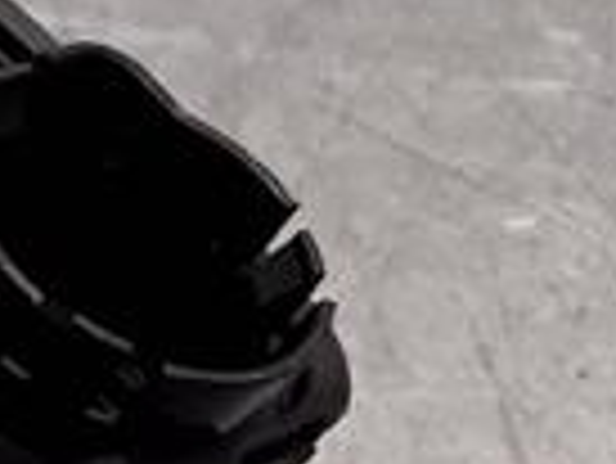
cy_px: 523
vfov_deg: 11.2
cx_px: -580
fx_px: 2333
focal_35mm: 131
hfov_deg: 13.2
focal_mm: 2.91
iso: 64
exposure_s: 1/100
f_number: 1.9
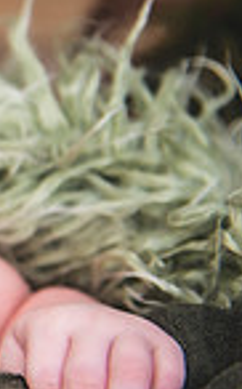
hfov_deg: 7.1
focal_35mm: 162
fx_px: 1713
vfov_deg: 12.9
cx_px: -511
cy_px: 191
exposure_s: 1/500
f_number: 2.8
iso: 100
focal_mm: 40
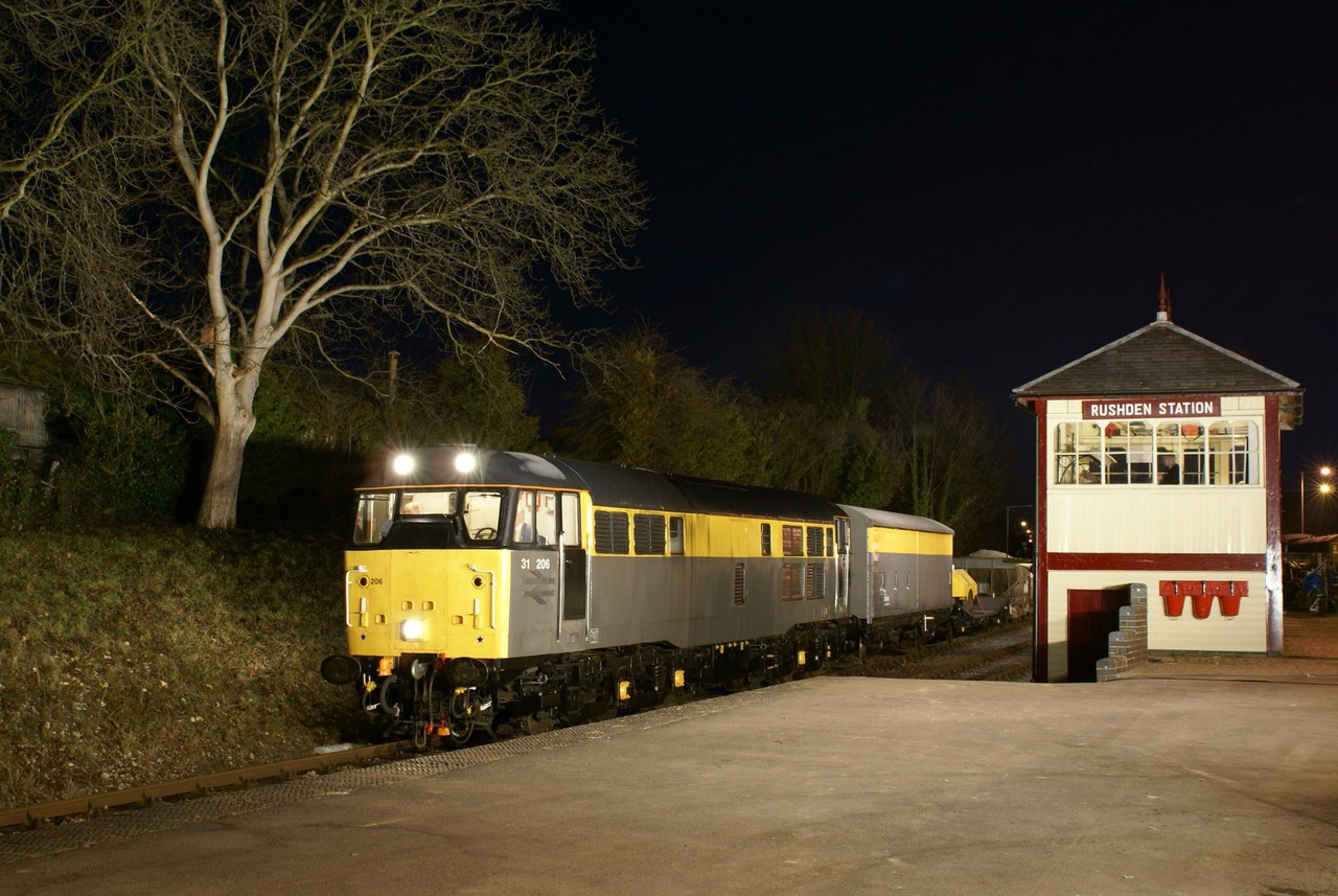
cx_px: 669
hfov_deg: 46.3
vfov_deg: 32.0
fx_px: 1563
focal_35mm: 42
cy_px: 448
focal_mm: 28
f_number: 8
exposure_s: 15
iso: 100
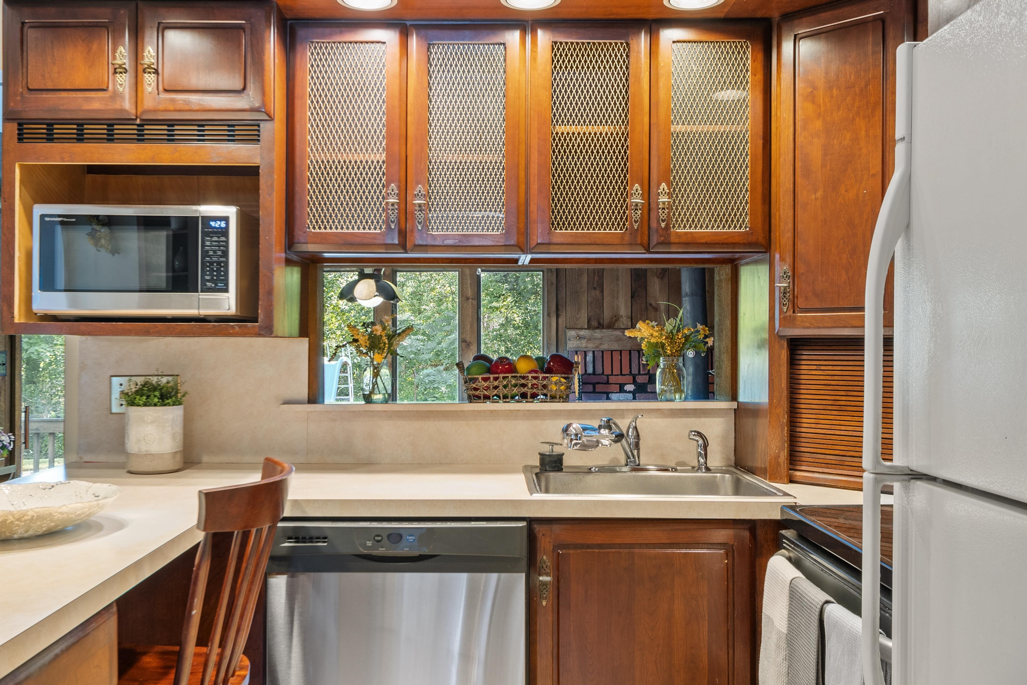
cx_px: 514
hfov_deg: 57.2
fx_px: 941
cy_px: 342
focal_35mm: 33
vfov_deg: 40.0
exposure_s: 2.5
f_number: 8
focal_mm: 22
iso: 320
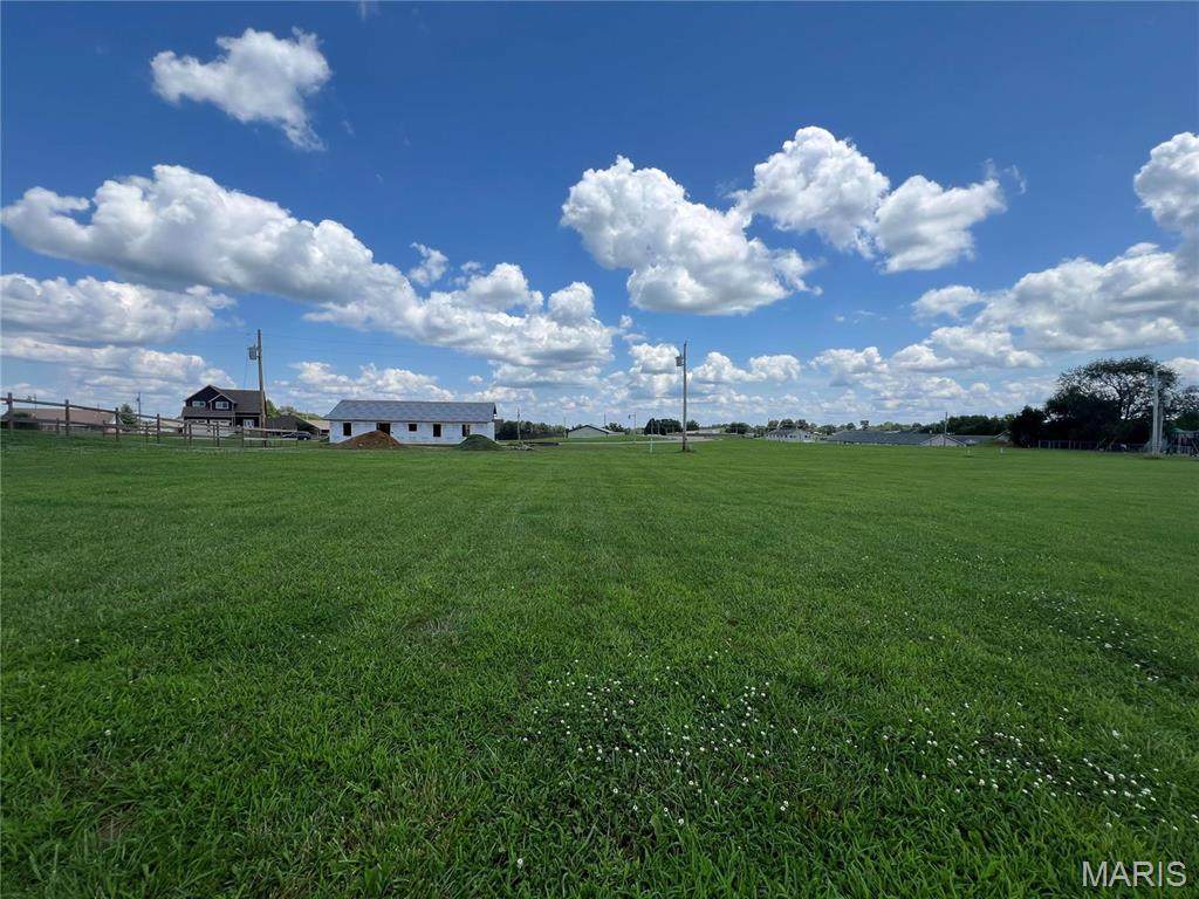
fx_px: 450
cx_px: 600
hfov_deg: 106.2
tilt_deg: -4.2
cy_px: 450
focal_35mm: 13
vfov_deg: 89.9
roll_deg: +0.7
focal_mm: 1.57
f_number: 1.8
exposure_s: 1/2273
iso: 32
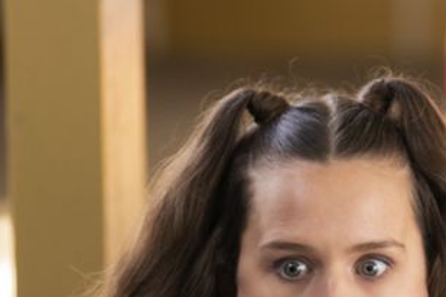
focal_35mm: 477
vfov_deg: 2.9
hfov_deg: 4.3
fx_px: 5909
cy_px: 289
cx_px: 673
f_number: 3.2
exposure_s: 1/250
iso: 800
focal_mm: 115
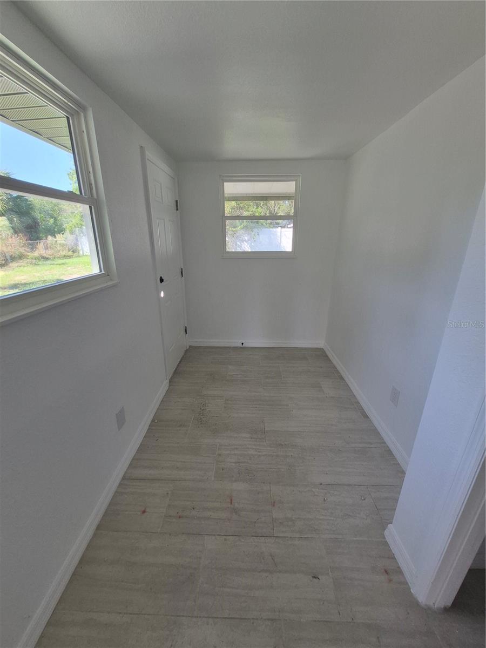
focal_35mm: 13
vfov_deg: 106.2
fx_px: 243
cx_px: 243
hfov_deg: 89.9
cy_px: 324
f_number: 2.2
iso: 64
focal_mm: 1.74
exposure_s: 1/120
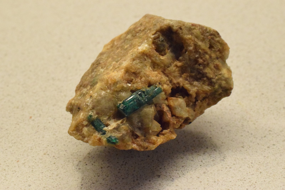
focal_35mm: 68
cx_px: 142
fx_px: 534
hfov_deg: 29.9
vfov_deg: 20.2
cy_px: 95
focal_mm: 45
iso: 12800
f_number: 18
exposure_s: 1/50
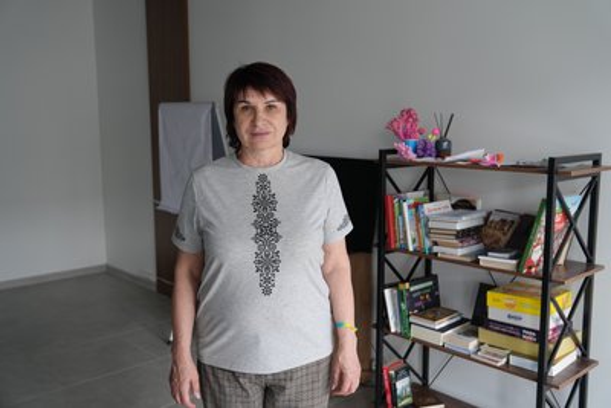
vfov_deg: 37.9
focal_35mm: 35
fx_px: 594
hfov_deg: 54.4
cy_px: 204
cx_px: 306
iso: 640
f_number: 4
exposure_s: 1/160
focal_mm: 35
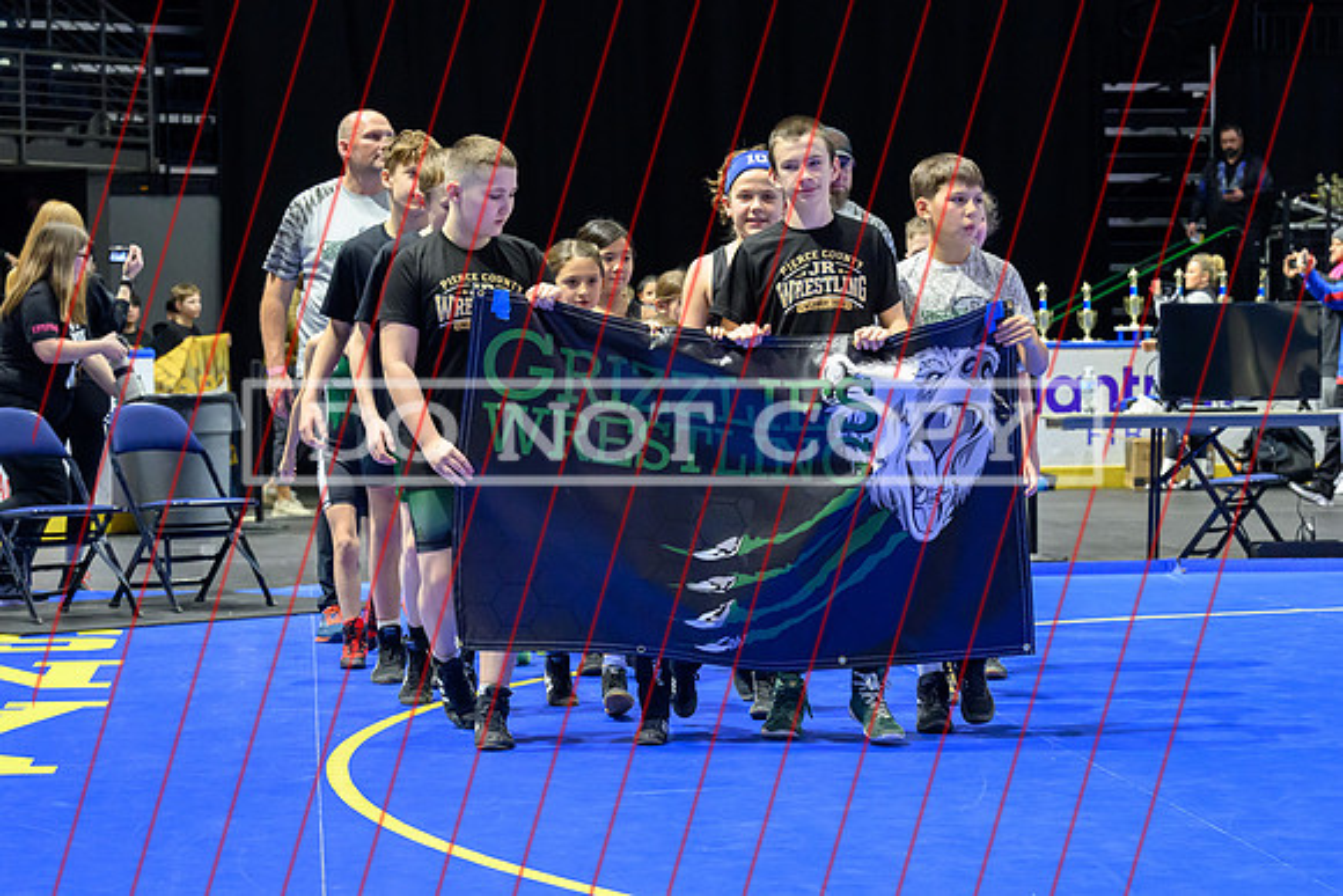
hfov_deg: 21.6
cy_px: 546
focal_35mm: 94
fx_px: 3522
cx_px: 760
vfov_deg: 14.5
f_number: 5.6
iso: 6400
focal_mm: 70
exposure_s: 1/320
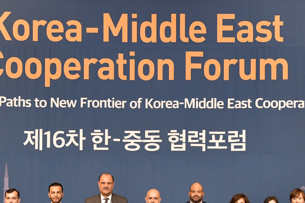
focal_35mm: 102
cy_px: 164
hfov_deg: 20.0
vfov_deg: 13.4
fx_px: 864
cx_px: 137
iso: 2000
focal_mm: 45
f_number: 5.6
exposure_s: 1/125
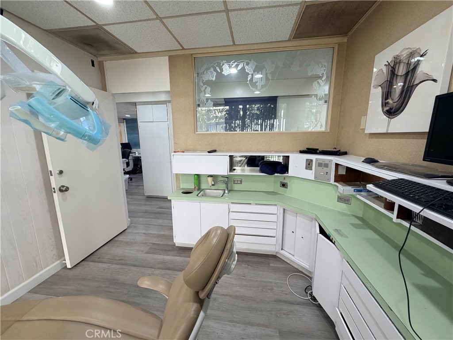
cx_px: 226
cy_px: 170
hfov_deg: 102.1
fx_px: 183
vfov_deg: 85.7
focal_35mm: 14
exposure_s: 1/121
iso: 200
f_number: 2.2
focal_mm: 2.22
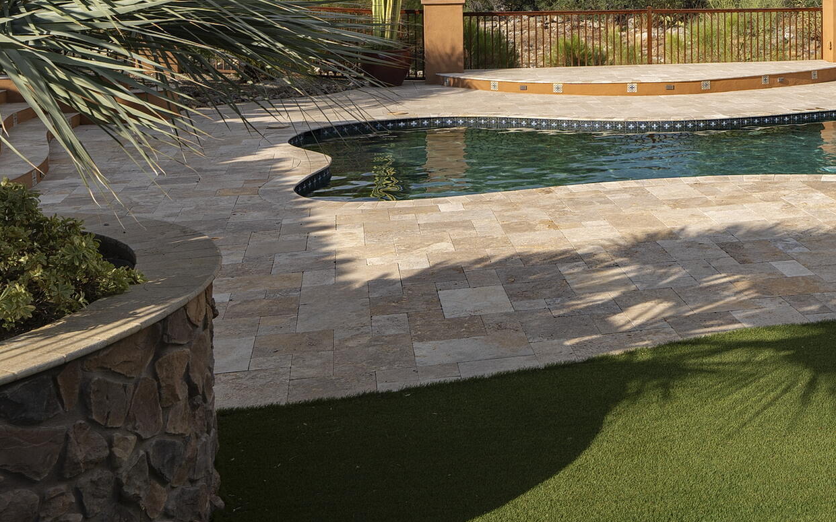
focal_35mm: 46
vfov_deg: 26.3
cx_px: 802
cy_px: -18
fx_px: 1048
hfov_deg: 39.3
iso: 100
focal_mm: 20
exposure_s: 1/160
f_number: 9
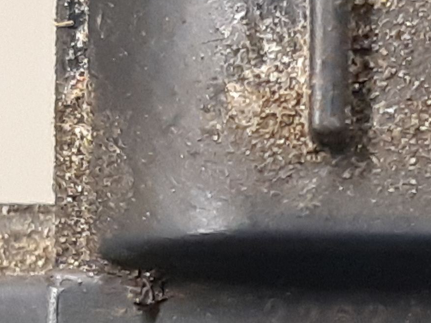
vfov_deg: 23.4
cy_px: 286
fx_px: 760
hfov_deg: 29.9
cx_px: 410
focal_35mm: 61
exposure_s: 1/25
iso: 250
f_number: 1.7
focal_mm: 3.93
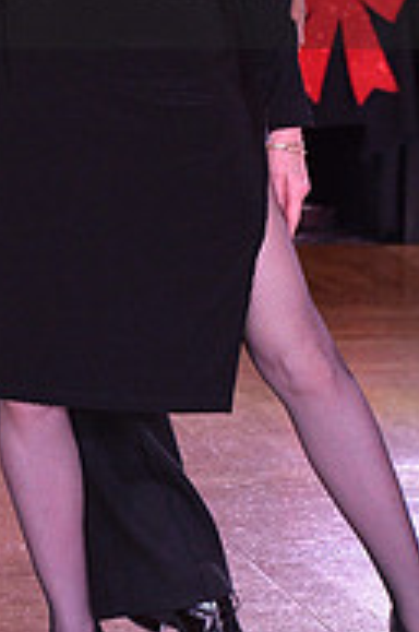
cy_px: -59
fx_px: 6588
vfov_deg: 5.5
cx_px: 110
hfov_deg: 3.6
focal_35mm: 376
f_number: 7.1
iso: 2000
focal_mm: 125
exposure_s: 1/250
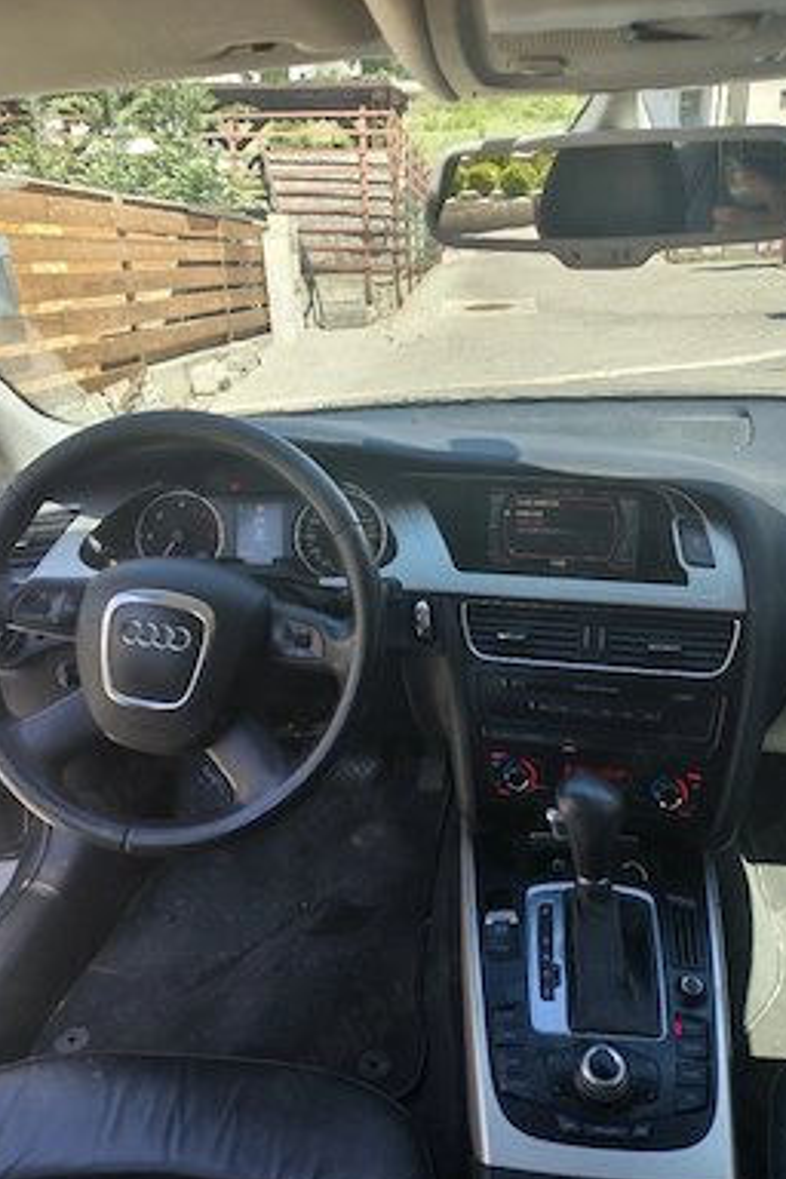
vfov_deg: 69.4
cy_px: 583
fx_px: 851
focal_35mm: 26
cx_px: 430
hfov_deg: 49.5
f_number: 1.8
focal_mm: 5.56
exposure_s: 1/182
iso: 100
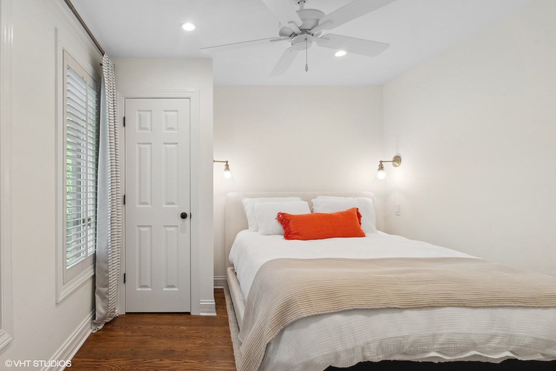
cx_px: 278
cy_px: 186
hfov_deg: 93.3
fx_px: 263
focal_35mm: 17
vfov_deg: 70.5
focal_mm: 17
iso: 200
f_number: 8
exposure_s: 1/13
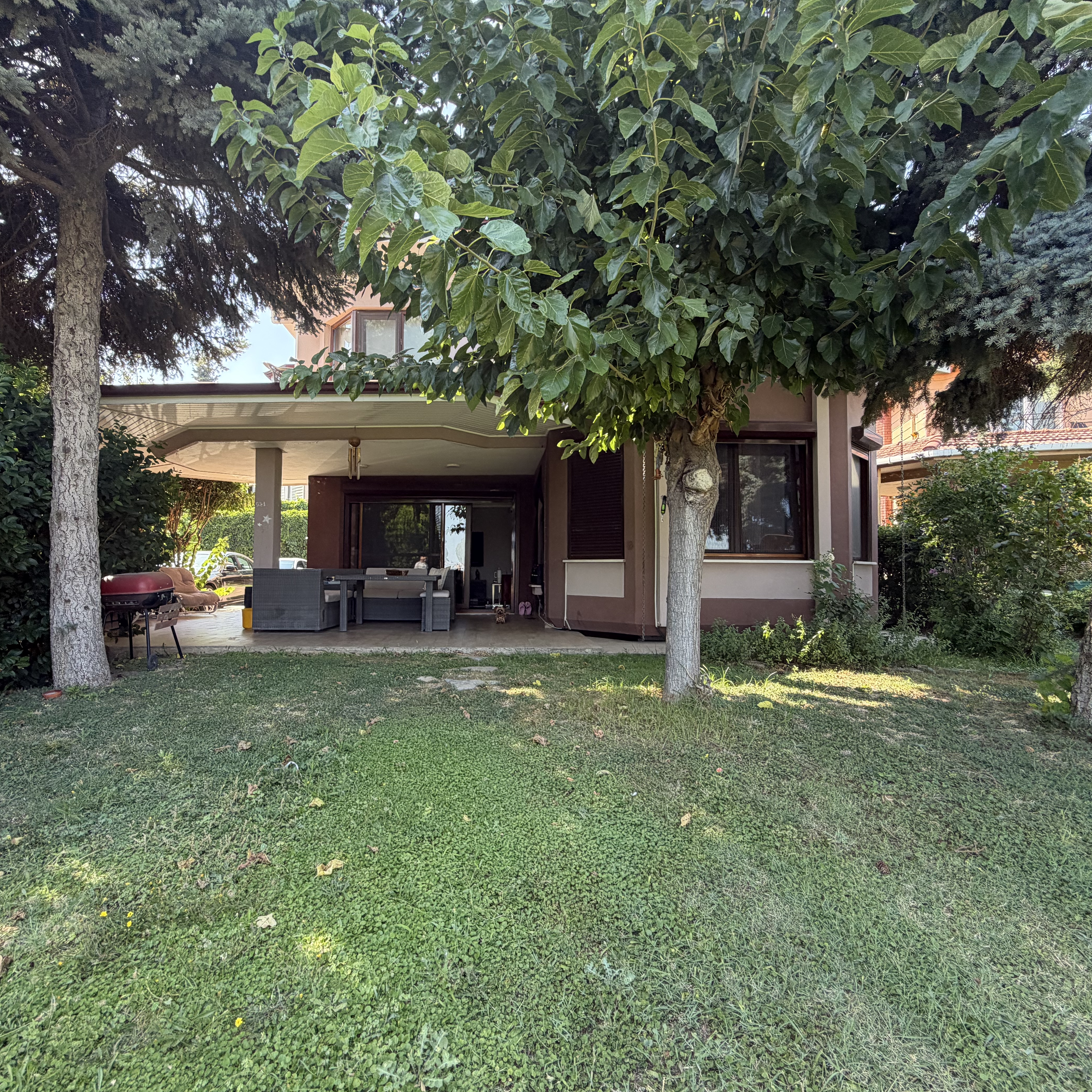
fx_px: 607
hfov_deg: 83.9
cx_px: 510
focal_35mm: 17
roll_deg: -0.6
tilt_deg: +2.8
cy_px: 551
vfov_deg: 84.0
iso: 64
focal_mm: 2.22
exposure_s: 1/124
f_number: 2.2
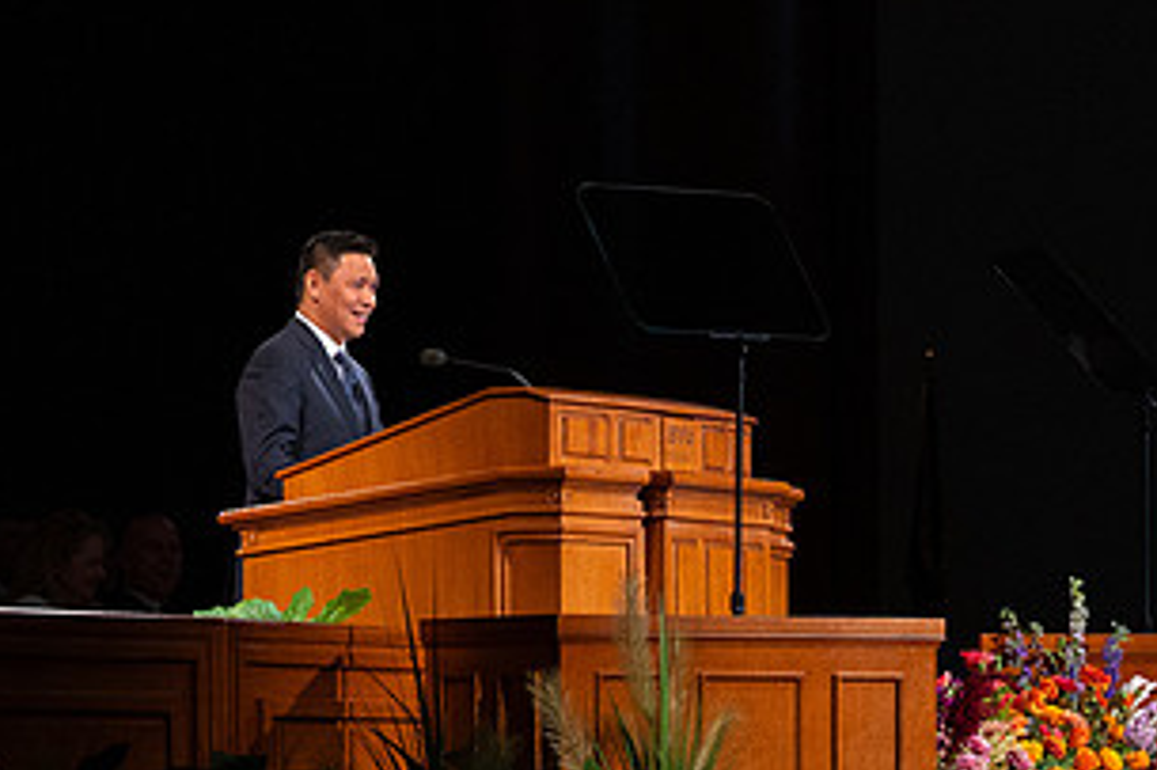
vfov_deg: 5.3
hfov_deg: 8.0
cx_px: 996
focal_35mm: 258
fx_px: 8287
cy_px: 910
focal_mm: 97
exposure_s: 1/320
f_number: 3.5
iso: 1600
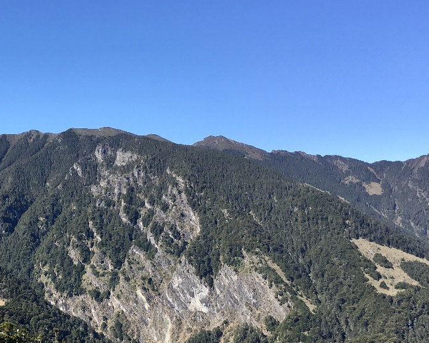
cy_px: 205
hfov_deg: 32.7
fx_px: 698
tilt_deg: +1.8
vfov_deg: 27.5
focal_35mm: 55
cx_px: 57
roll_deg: -0.1
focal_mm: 4.15
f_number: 2.2
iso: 25
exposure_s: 1/950
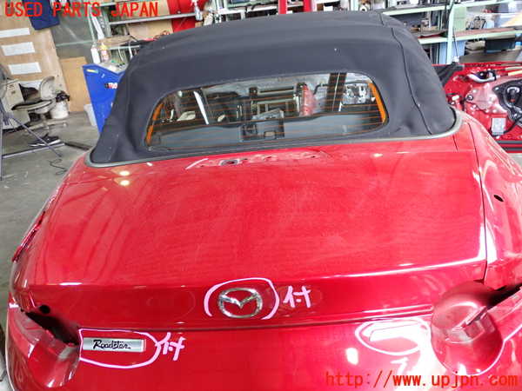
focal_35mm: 30
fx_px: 452
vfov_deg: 46.8
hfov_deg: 60.0
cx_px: 261
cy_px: 196
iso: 200
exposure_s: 1/30
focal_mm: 5.4
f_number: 2.3
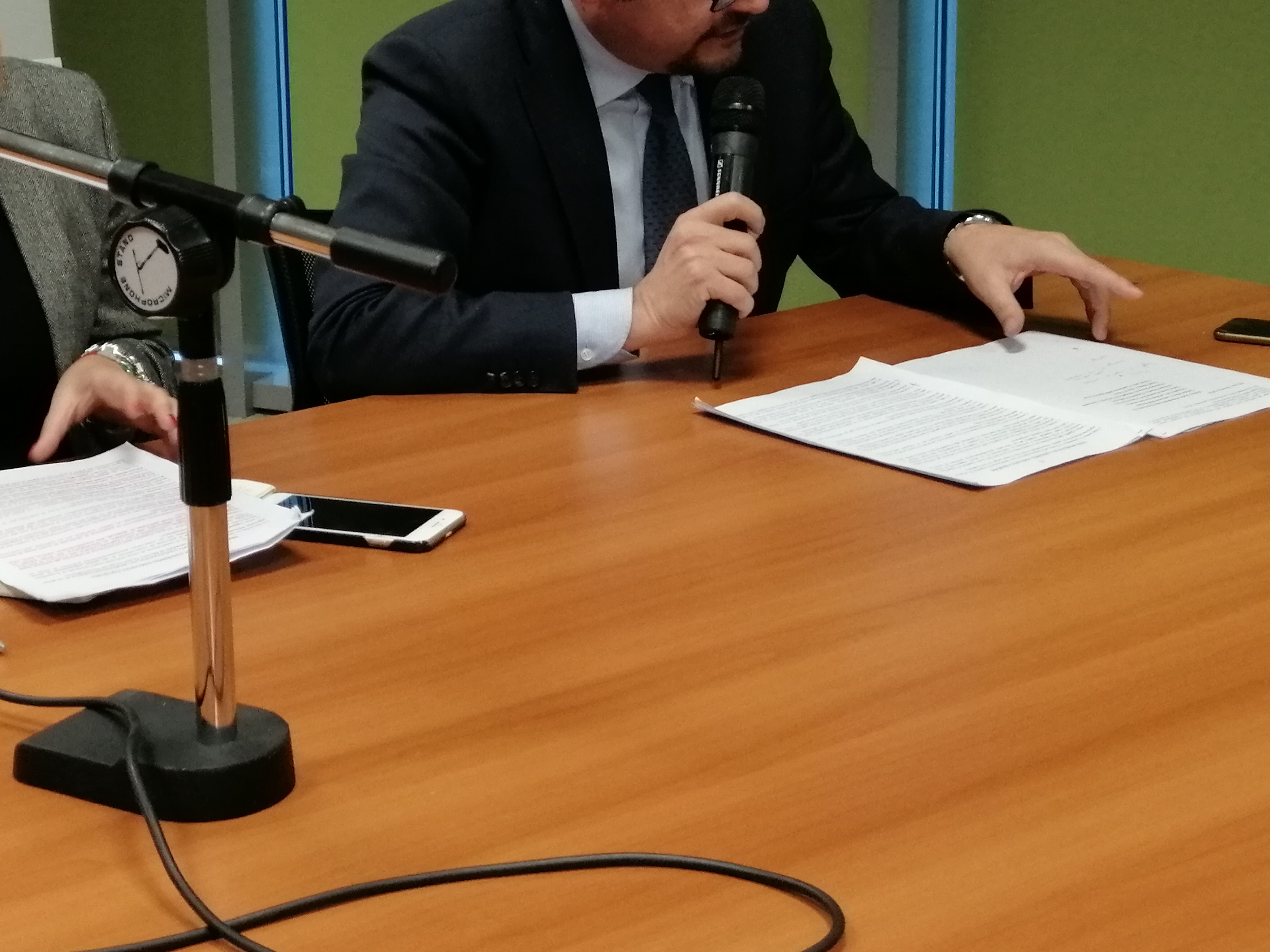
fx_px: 2568
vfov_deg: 20.9
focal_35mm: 70
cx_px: 369
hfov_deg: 27.5
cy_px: 300
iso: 200
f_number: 1.8
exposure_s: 1/50
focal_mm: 3.95
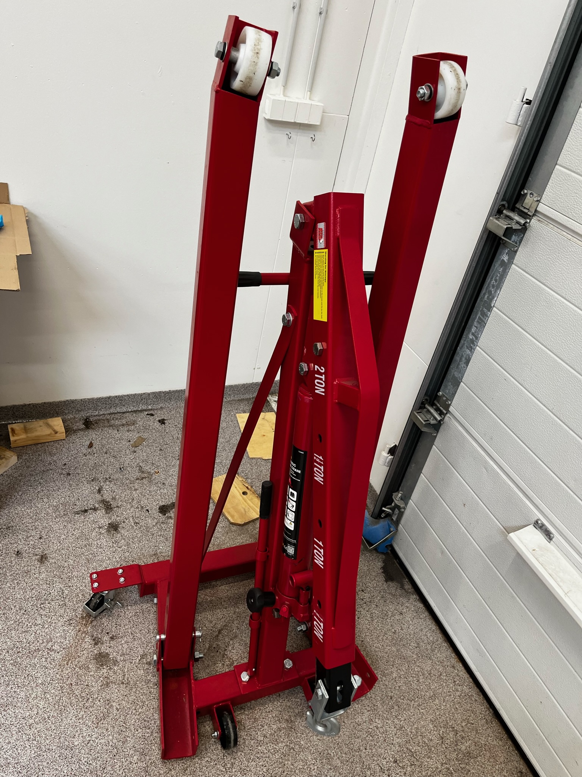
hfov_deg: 53.0
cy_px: 388
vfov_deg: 67.3
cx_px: 291
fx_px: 583
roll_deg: -13.3
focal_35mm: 26
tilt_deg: -34.6
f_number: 1.6
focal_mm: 5.1
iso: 100
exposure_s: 1/100
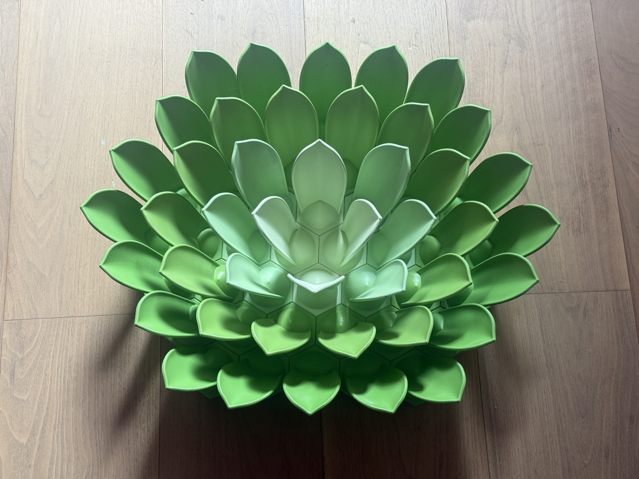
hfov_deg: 39.7
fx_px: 886
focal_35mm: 48
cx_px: 320
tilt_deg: -74.0
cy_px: 240
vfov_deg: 30.3
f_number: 1.78
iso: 100
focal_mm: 6.76
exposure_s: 1/62
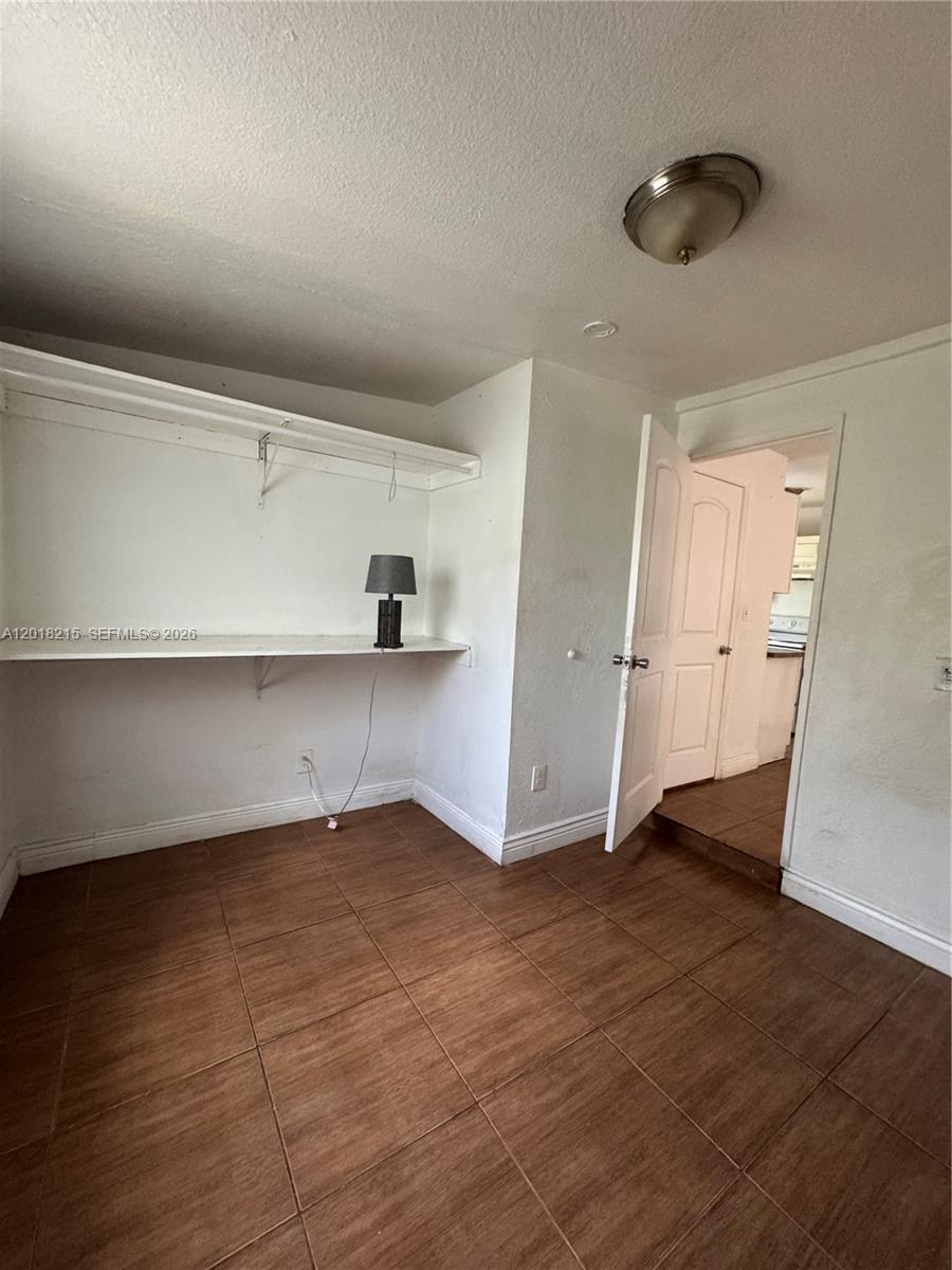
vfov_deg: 102.1
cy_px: 635
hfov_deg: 85.7
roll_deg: -3.9
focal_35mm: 14
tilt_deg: -5.4
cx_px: 476
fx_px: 513
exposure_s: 1/60
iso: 500
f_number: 2.2
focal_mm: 2.22
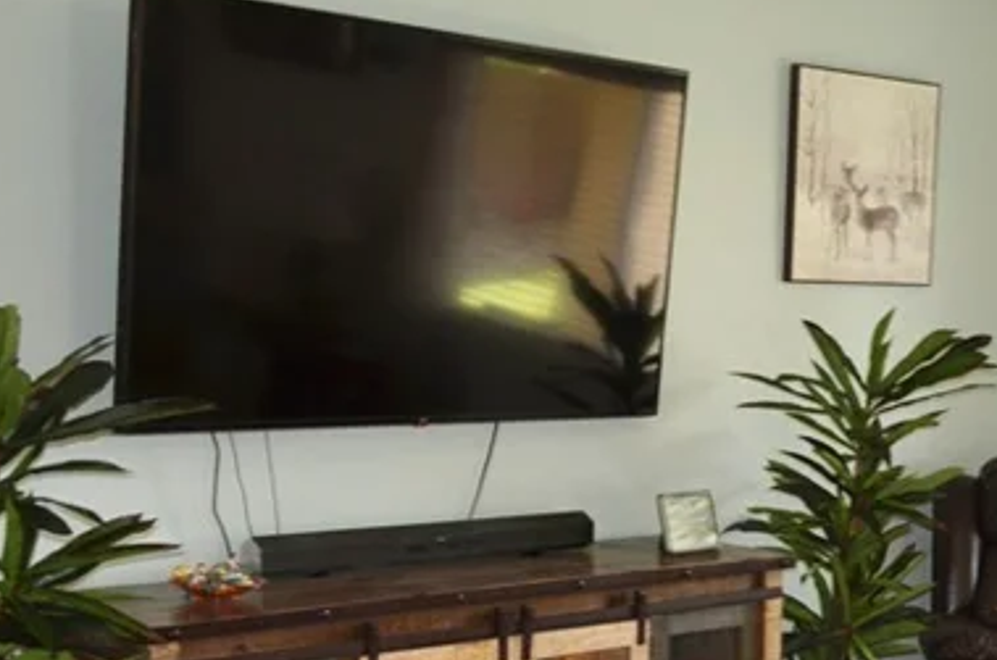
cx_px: 1052
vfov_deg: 18.3
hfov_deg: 26.0
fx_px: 2017
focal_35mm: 73
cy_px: 592
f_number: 3.5
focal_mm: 18
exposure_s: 1/80
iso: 400
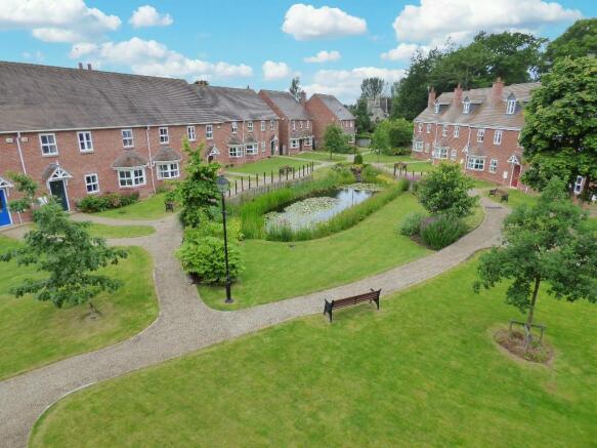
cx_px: 298
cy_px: 224
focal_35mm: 20
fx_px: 345
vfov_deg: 66.0
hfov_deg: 81.8
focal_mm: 3.58
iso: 200
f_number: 2.8
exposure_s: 1/800
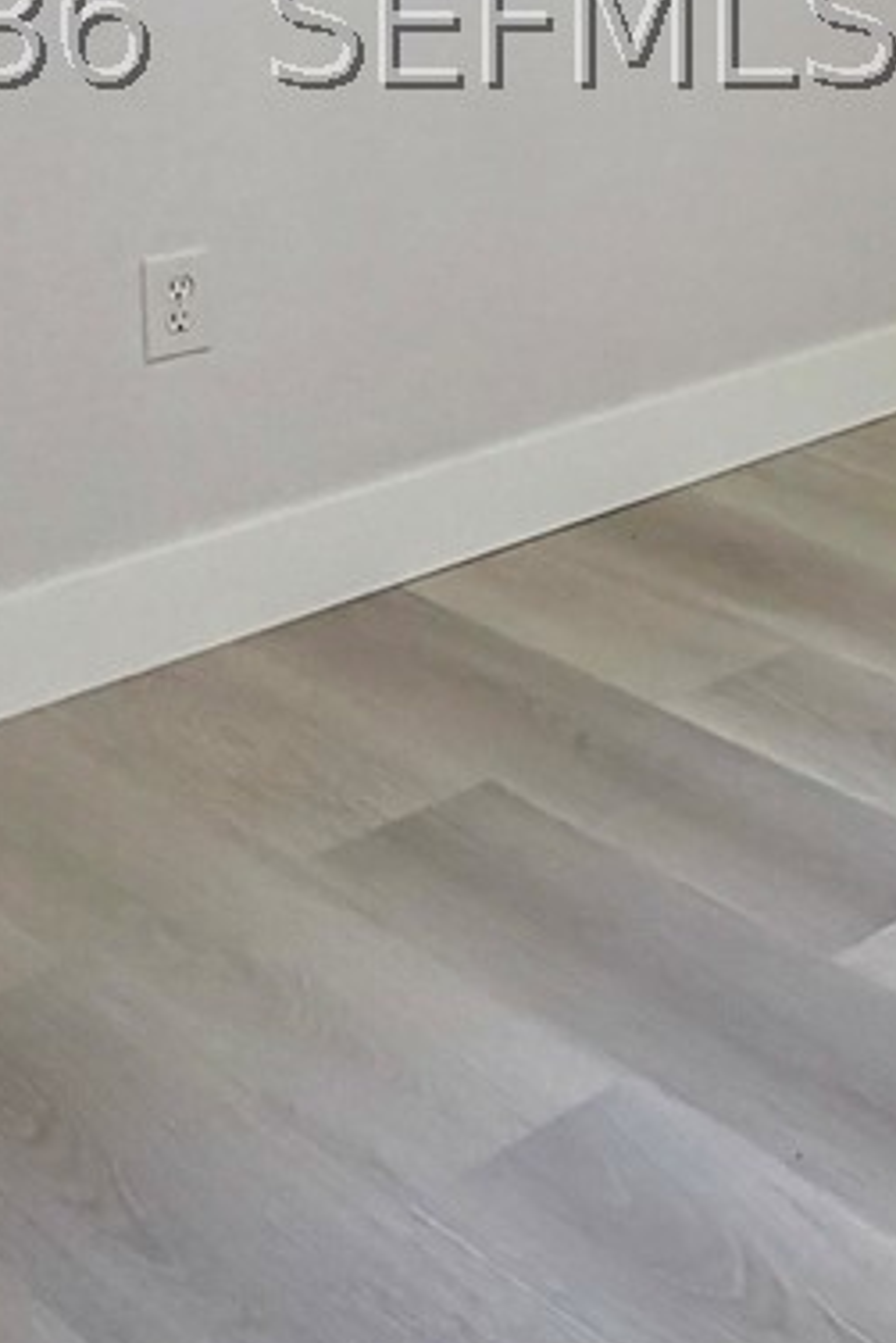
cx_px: 1317
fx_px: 2312
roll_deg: -2.6
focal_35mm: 62
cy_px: 25
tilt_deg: -9.2
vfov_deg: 30.3
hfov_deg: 19.3
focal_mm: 2.22
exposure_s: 1/120
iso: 125
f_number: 2.2
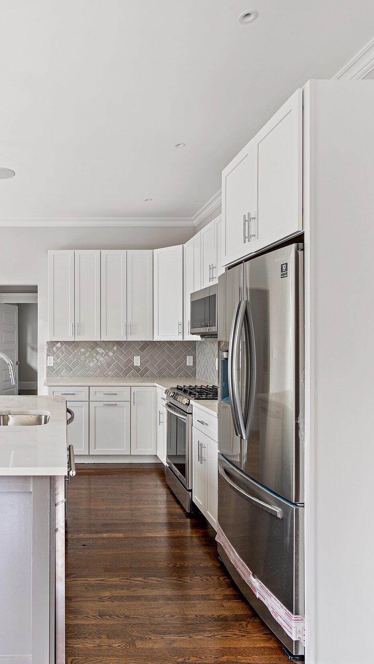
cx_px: 68
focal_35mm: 24
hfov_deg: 45.0
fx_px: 423
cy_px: 337
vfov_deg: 76.3
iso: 320
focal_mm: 15
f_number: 8
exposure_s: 1/3
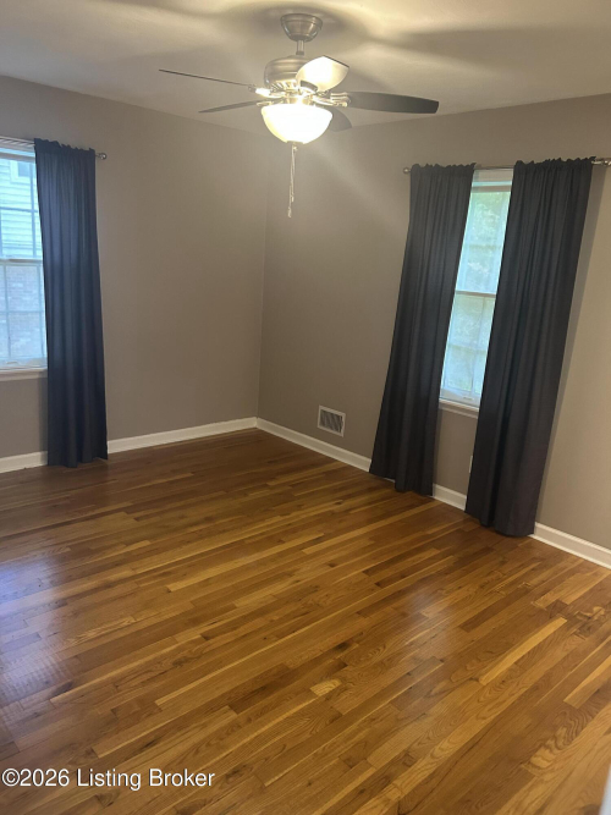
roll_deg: -3.6
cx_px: 306
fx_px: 612
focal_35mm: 26
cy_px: 408
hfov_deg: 53.0
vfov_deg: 67.3
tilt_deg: -13.8
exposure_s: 1/60
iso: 400
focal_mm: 5.7
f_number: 1.5
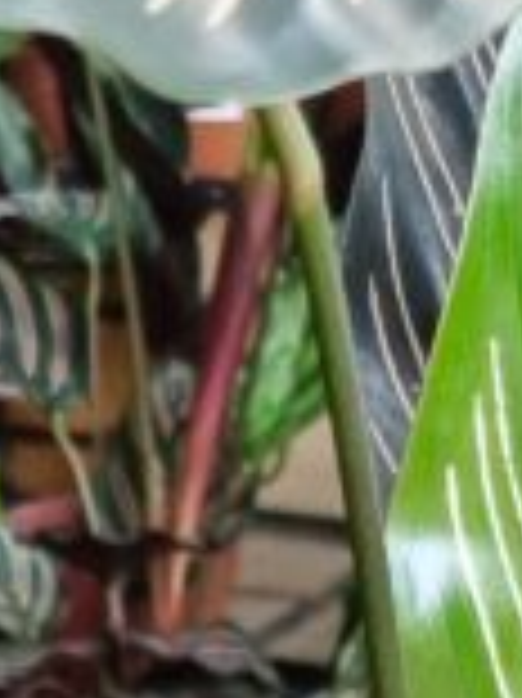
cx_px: 387
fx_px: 3463
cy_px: 1085
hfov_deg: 8.6
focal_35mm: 172
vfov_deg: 11.0
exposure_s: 1/120
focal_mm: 5.4
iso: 320
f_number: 1.8
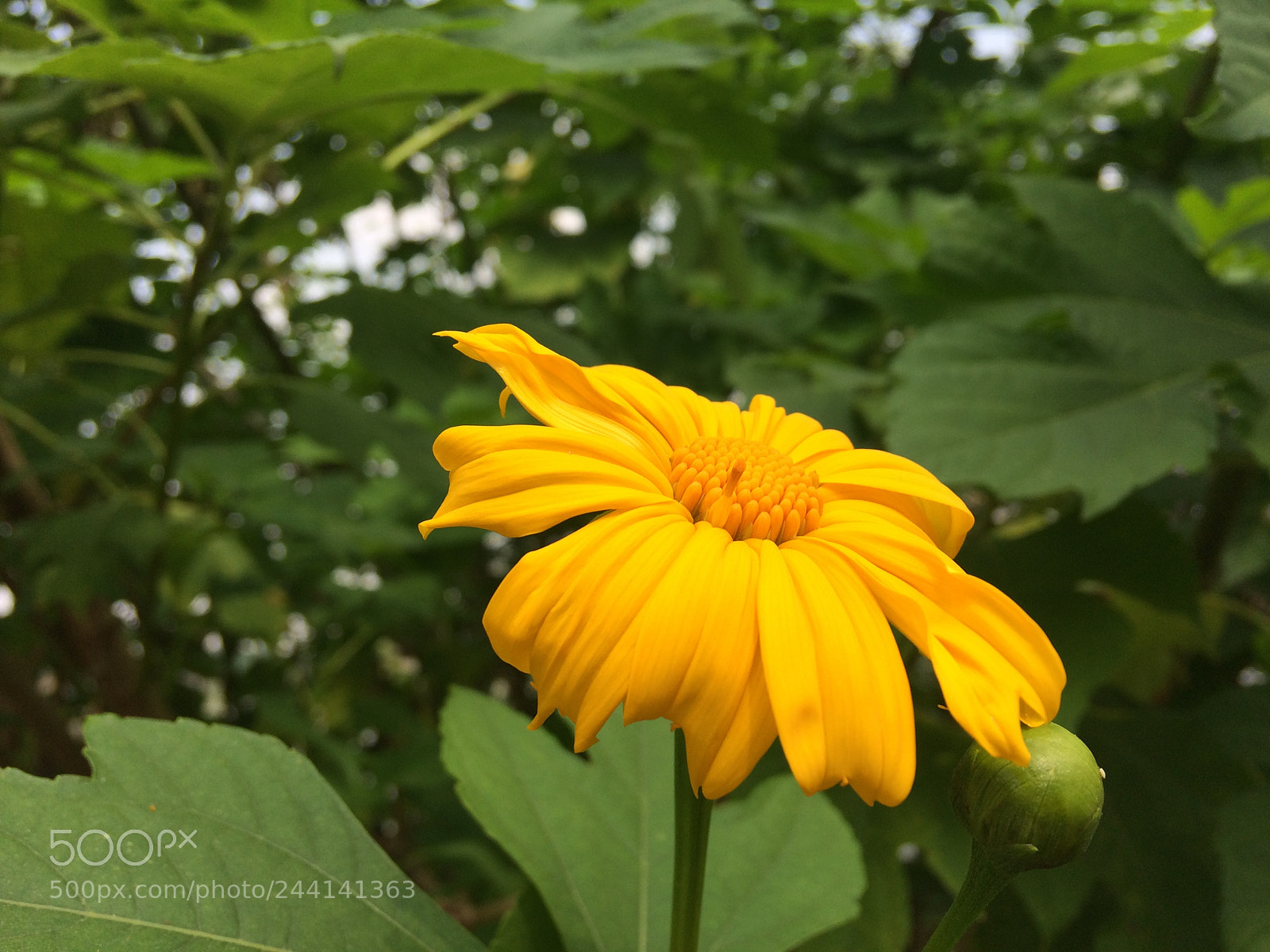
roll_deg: +8.1
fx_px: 1064
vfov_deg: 48.2
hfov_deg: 61.7
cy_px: 476
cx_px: 635
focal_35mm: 29
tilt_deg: +4.9
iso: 32
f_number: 2.2
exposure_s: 1/855
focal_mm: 4.15
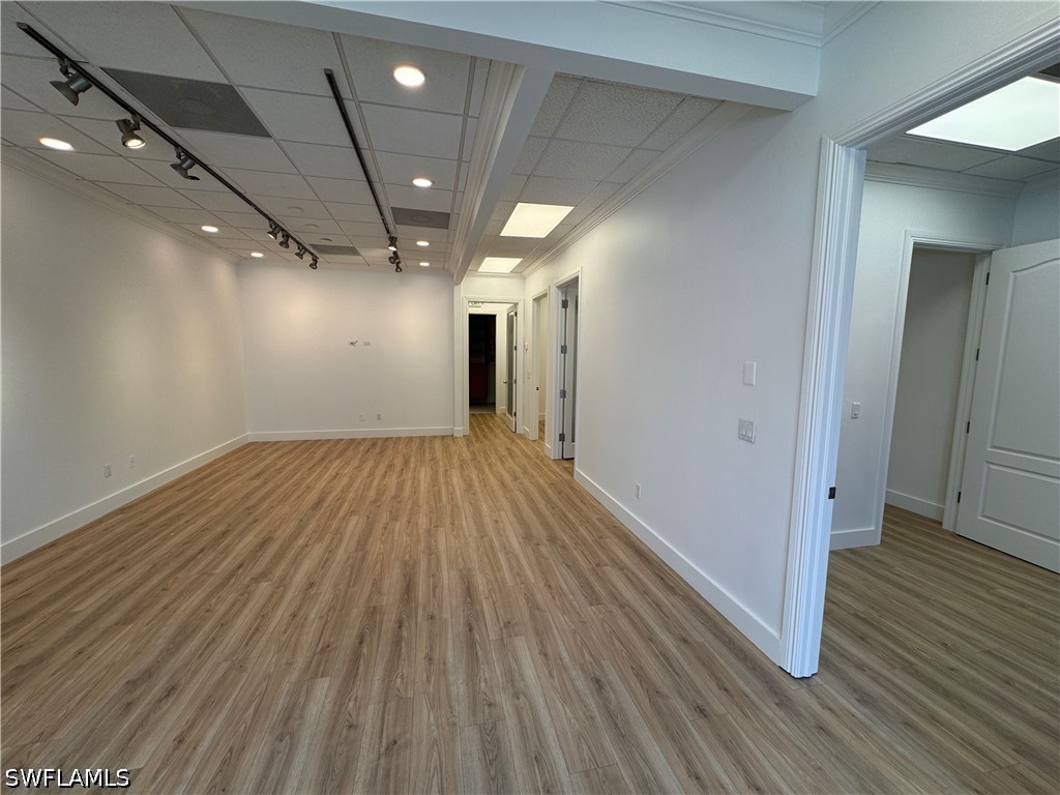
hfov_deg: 102.1
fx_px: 429
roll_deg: -1.1
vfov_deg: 85.7
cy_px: 398
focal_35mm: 14
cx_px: 530
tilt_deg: -6.7
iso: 40
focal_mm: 2.22
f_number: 2.2
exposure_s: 1/128
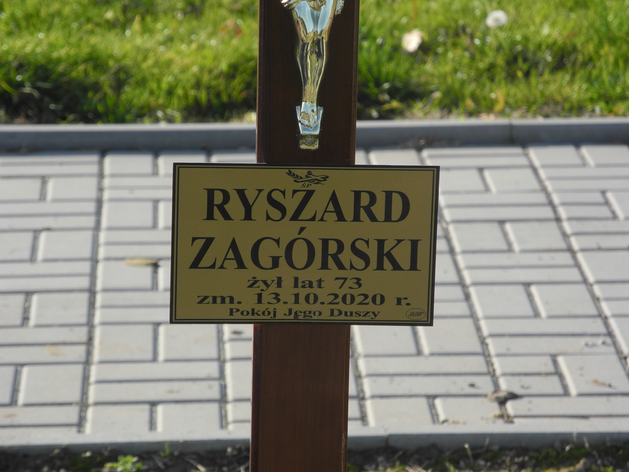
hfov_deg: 9.9
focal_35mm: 200
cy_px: 236
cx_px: 314
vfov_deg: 7.4
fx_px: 3634
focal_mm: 42.6
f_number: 5.6
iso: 100
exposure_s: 1/250
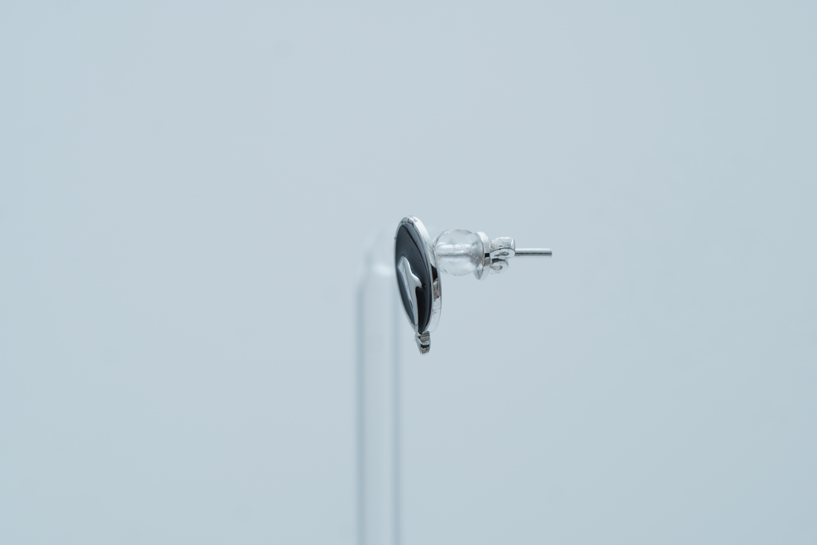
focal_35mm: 135
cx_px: 408
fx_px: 3064
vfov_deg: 10.2
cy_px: 272
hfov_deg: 15.2
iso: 200
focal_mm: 90
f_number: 5.6
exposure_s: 1/80
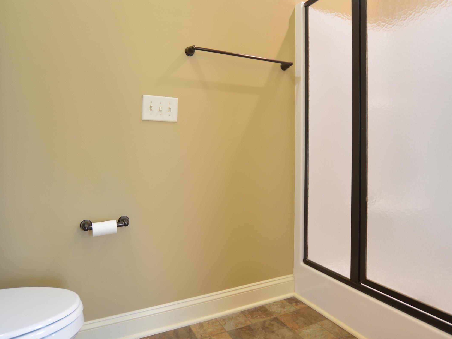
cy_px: 132
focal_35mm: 21
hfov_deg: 79.0
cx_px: 235
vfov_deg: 62.8
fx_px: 274
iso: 100
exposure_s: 1/6
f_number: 3.5
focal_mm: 10
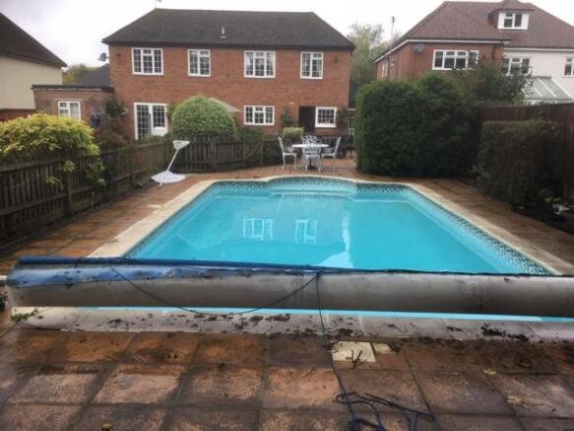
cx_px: 287
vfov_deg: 48.2
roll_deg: -1.8
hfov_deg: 61.7
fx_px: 481
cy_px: 216
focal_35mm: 29
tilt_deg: -9.9
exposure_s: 1/104
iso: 25
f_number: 2.2
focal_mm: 4.15
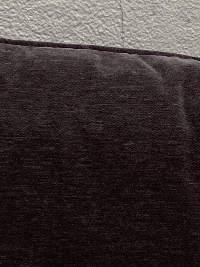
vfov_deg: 9.2
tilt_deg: -20.0
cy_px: 273
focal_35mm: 213
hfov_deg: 7.0
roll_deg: +1.0
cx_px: 182
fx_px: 1640
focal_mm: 6
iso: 20
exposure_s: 1/143
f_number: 2
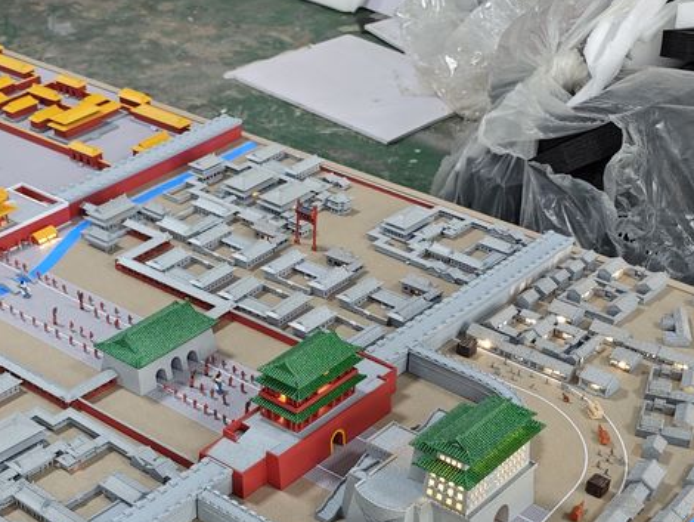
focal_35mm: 61
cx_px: 210
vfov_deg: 23.3
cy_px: 491
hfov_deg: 31.3
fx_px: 1224
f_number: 1.9
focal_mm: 8.7
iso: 400
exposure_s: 1/60.8
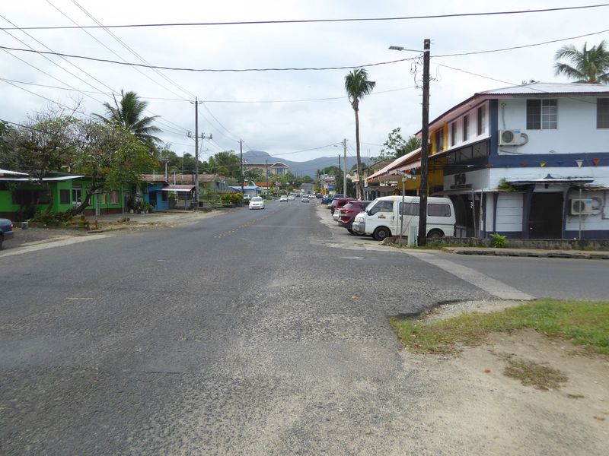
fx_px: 545
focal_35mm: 31
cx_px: 304
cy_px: 228
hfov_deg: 58.4
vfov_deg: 45.4
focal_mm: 5.4
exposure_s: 1/640
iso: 80
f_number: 3.5
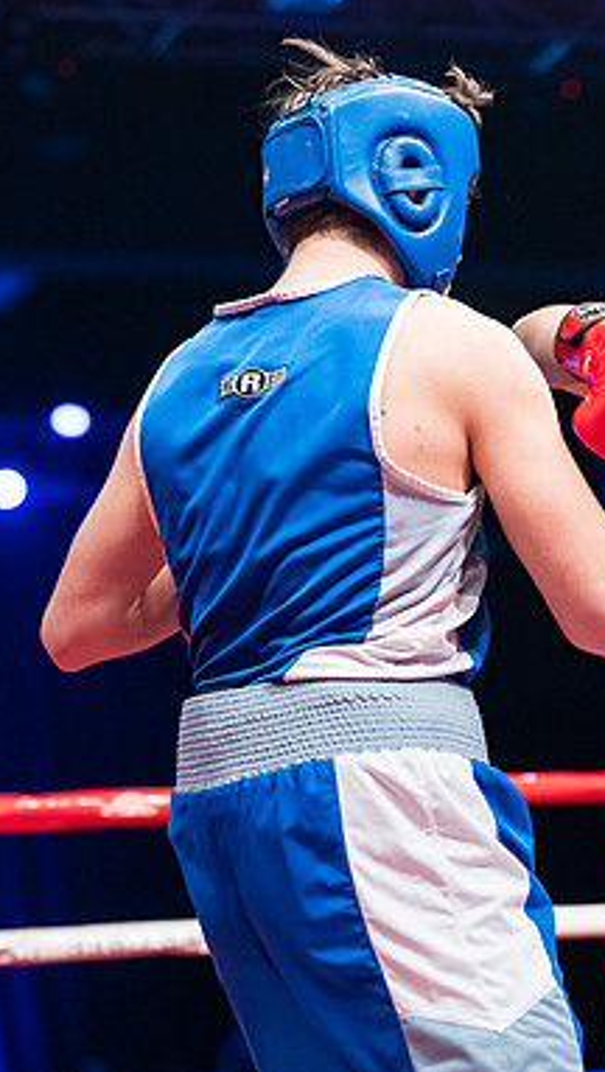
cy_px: 536
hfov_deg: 9.2
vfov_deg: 16.5
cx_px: 692
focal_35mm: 130
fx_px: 3700
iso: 4000
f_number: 2.8
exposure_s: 1/1000
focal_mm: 82
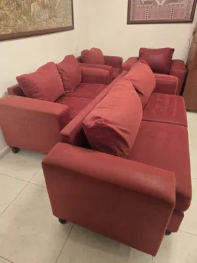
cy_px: 132
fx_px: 175
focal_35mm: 23
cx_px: 98
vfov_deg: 73.9
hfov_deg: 58.9
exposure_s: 1/100
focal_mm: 5.4
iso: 800
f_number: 1.8
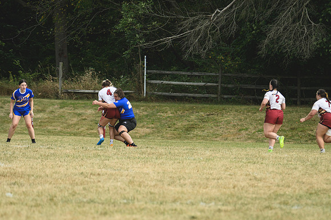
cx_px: 166
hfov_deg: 4.9
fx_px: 3859
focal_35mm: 420
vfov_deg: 3.3
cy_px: 110
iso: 360
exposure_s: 1/1000
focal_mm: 280
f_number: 5.6
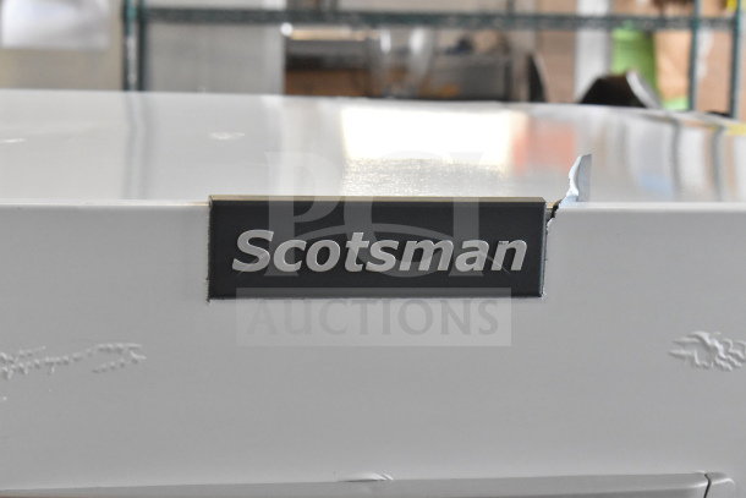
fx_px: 1710
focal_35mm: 82
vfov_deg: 16.6
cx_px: 373
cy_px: 249
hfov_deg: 24.6
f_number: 8
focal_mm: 55
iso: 6400
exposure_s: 1/250
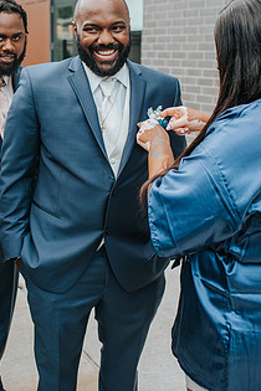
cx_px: 89
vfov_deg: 39.2
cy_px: 138
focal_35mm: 50
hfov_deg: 26.9
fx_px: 544
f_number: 3.2
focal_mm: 35
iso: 1800
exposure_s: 1/2000
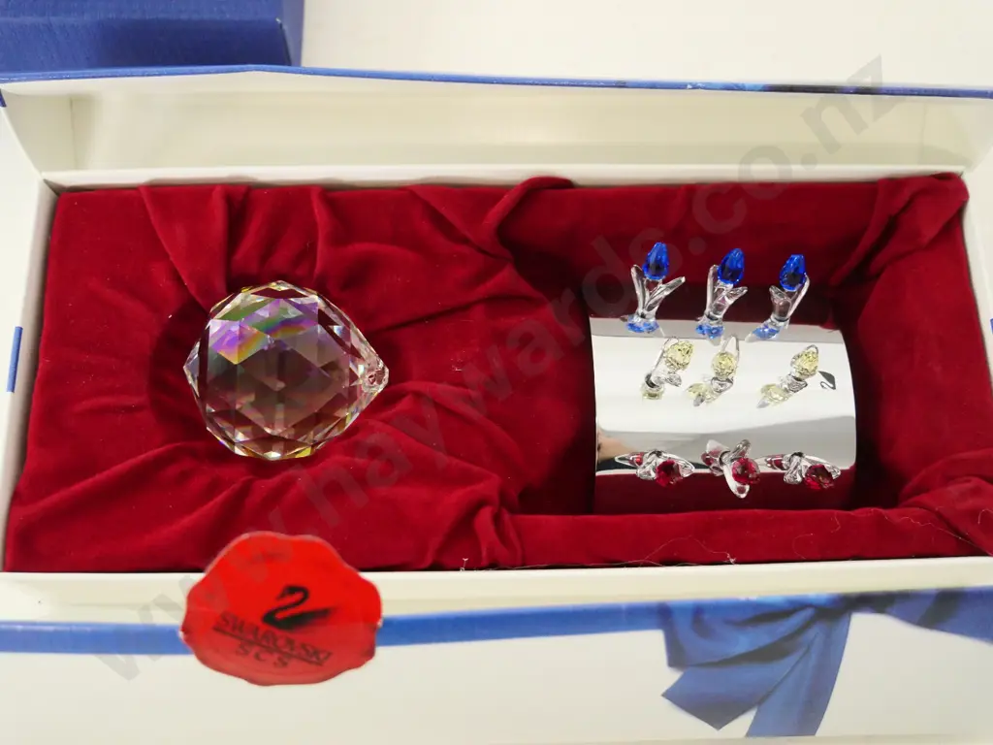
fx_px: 1033
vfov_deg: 39.7
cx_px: 496
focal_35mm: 36
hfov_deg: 51.4
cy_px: 372
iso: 3200
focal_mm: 18
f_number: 4.5
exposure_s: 1/80
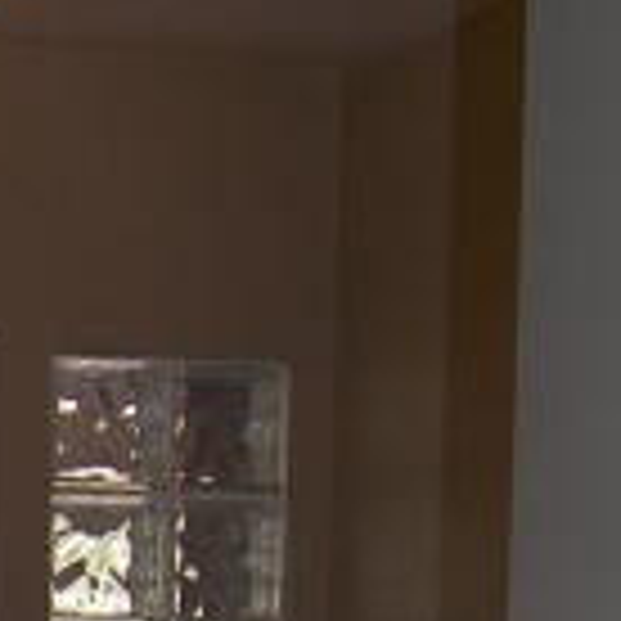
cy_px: 1040
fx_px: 2395
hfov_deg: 13.4
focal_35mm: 118
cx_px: -459
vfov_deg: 13.6
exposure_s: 1/30
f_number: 2.8
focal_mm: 5.1
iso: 50
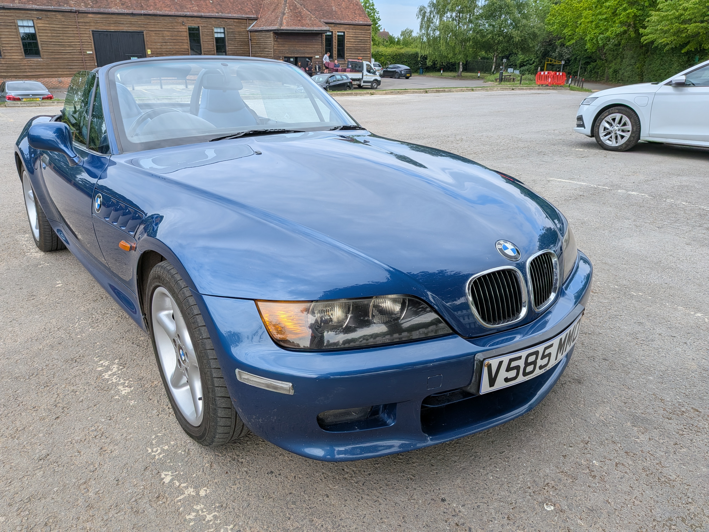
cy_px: 266
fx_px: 492
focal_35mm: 24
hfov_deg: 71.6
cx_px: 354
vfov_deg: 56.8
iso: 33
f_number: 1.7
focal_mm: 4.53
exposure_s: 1/846
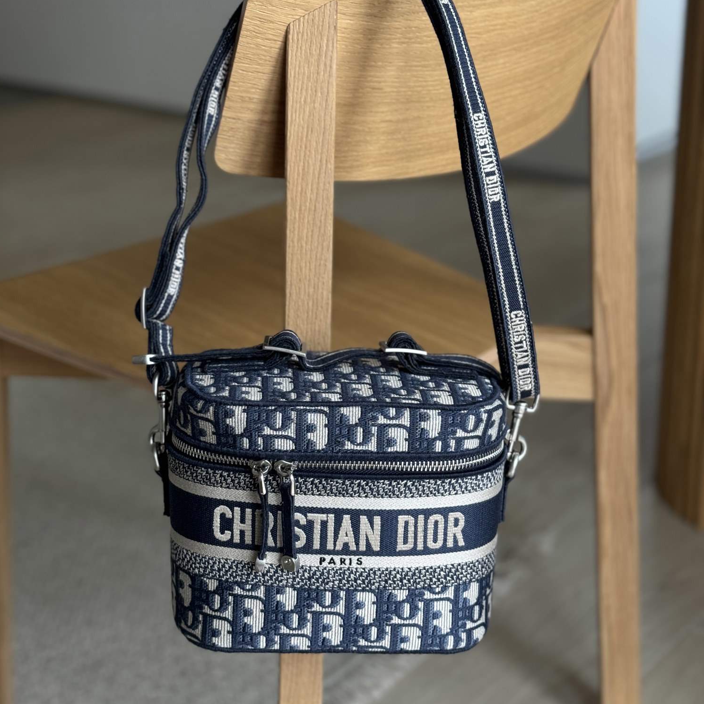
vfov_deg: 30.0
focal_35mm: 57
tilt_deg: -20.5
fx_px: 1312
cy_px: 311
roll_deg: +0.8
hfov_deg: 30.0
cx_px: 350
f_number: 1.78
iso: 125
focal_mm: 6.76
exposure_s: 1/60
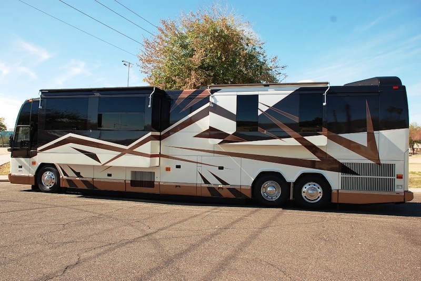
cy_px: 140
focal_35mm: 30
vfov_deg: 43.7
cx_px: 210
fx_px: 351
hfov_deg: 61.9
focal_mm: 20
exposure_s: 1/160
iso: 100
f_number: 6.3
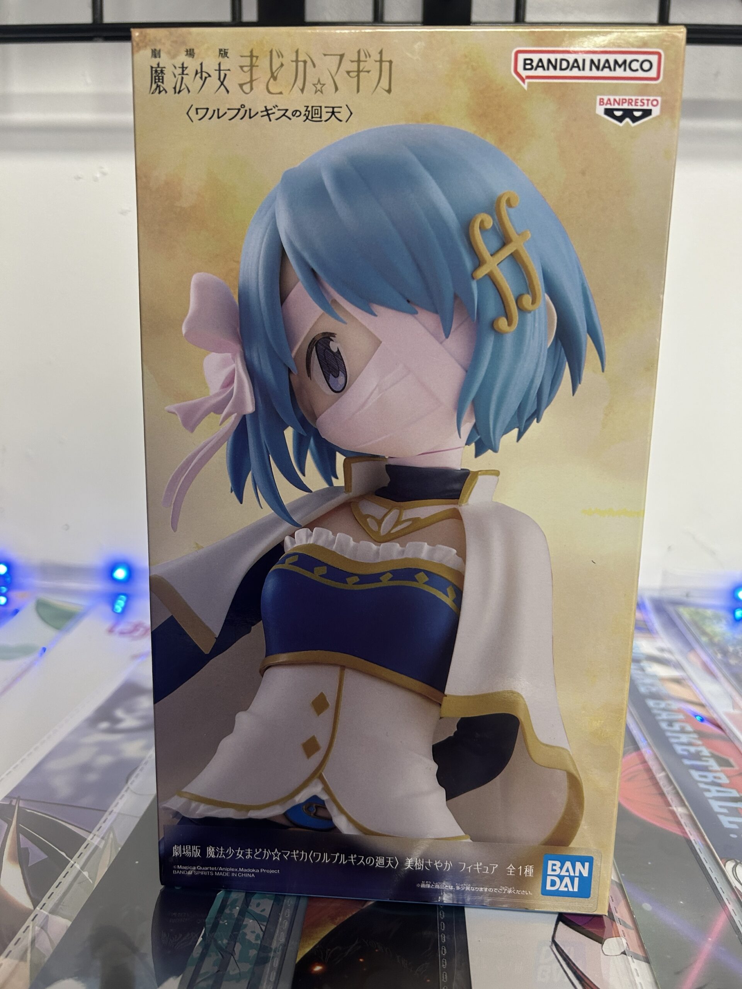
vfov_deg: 67.3
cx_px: 371
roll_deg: -0.1
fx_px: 743
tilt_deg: -11.1
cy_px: 494
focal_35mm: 26
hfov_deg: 53.1
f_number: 1.5
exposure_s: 1/60
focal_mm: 5.7
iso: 100
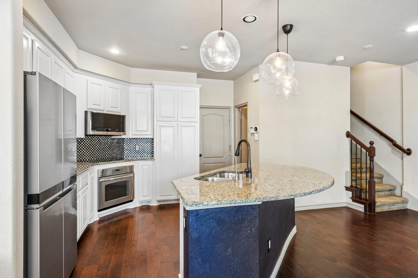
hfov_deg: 86.9
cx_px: 209
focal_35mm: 19
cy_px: 139
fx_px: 221
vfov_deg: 64.5
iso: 400
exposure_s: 1/8
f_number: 8
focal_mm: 19
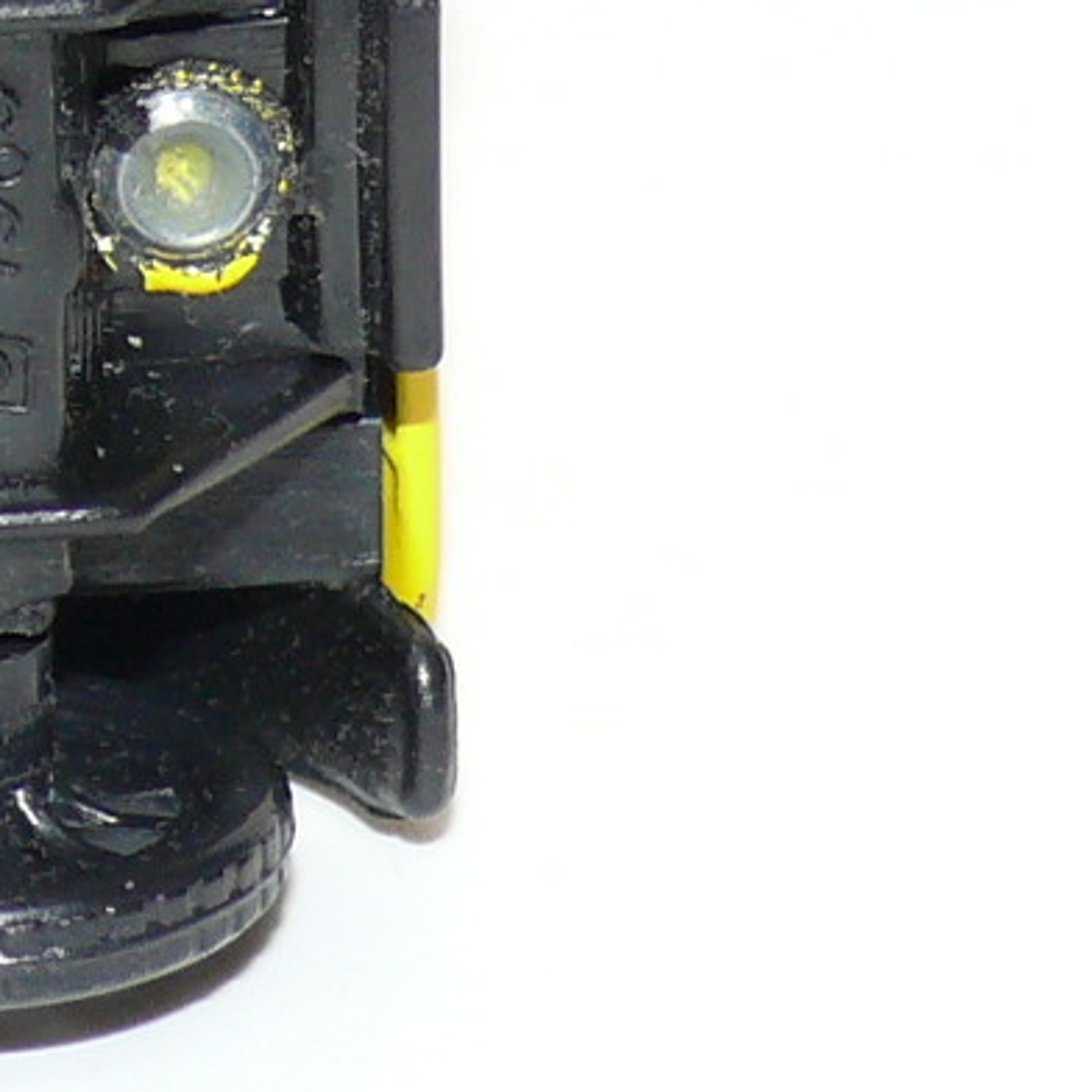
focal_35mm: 343
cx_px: -986
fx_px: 12242
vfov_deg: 5.1
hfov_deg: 5.0
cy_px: 36
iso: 100
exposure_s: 1/30
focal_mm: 12.9
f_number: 4
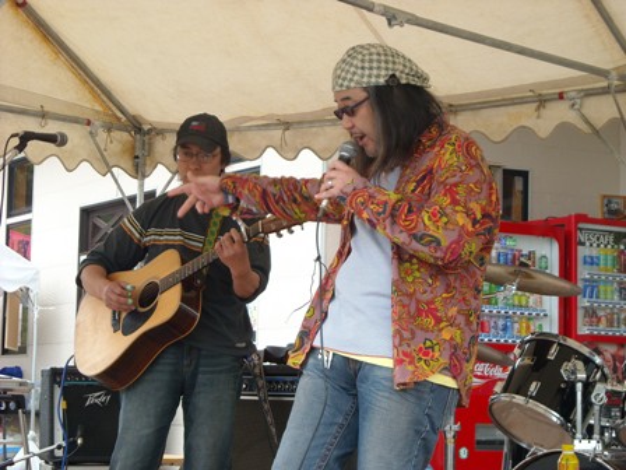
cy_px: 235
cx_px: 313
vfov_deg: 14.1
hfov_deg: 18.7
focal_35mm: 105
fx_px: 1899
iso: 64
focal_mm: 17.1
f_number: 4.7
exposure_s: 1/64
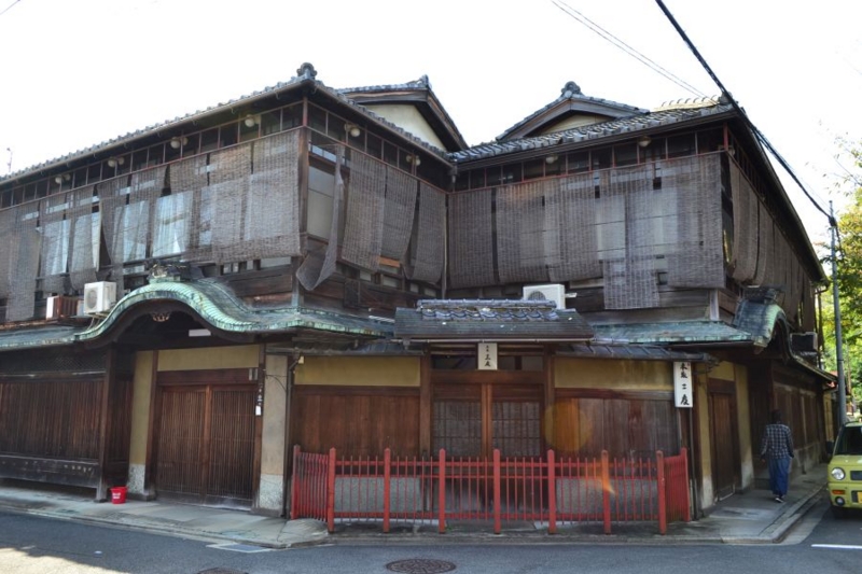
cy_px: 287
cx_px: 431
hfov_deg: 61.9
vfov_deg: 43.6
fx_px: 718
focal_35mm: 30
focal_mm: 20
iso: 100
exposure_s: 1/60
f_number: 7.1
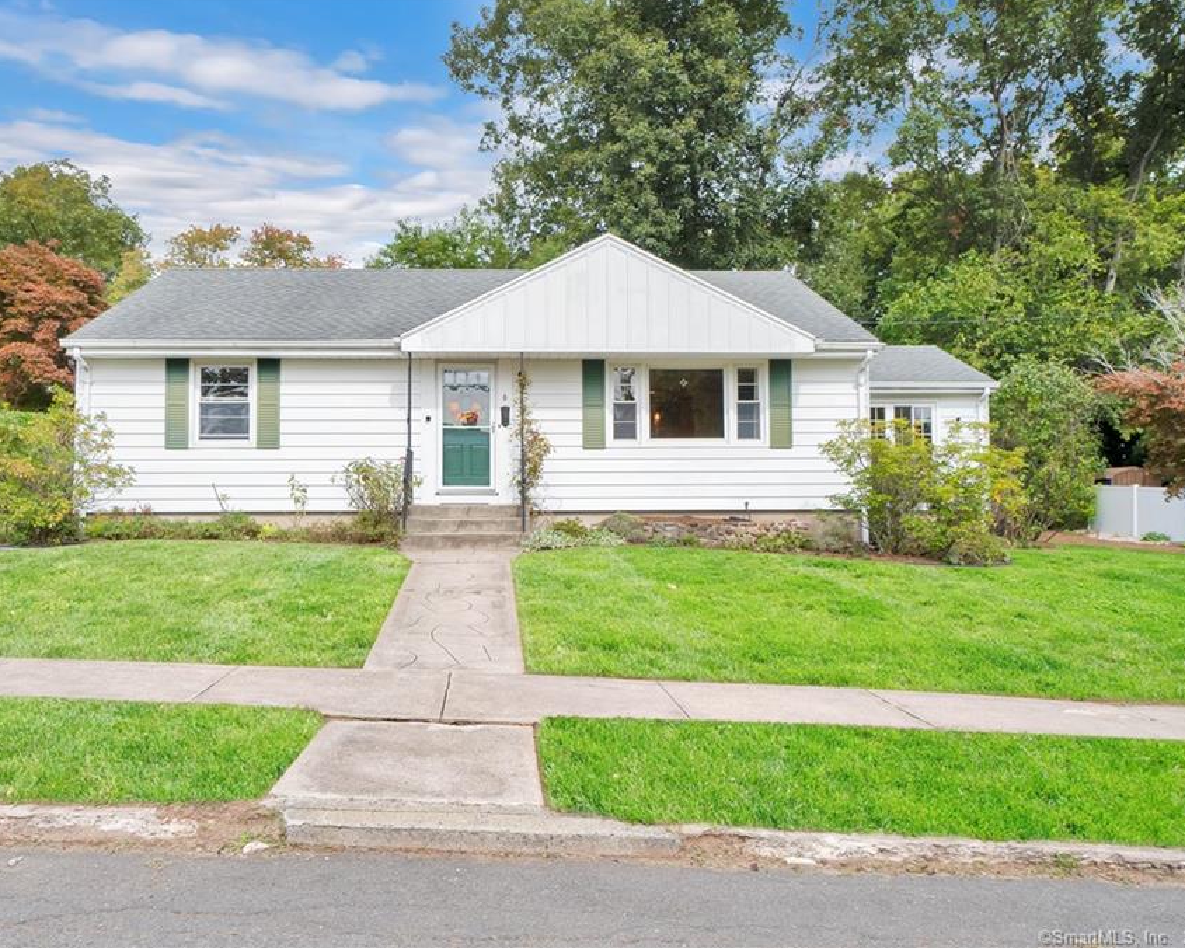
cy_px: 471
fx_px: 897
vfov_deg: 55.7
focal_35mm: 26
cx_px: 510
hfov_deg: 66.6
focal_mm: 15
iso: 160
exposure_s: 1/250
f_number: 8
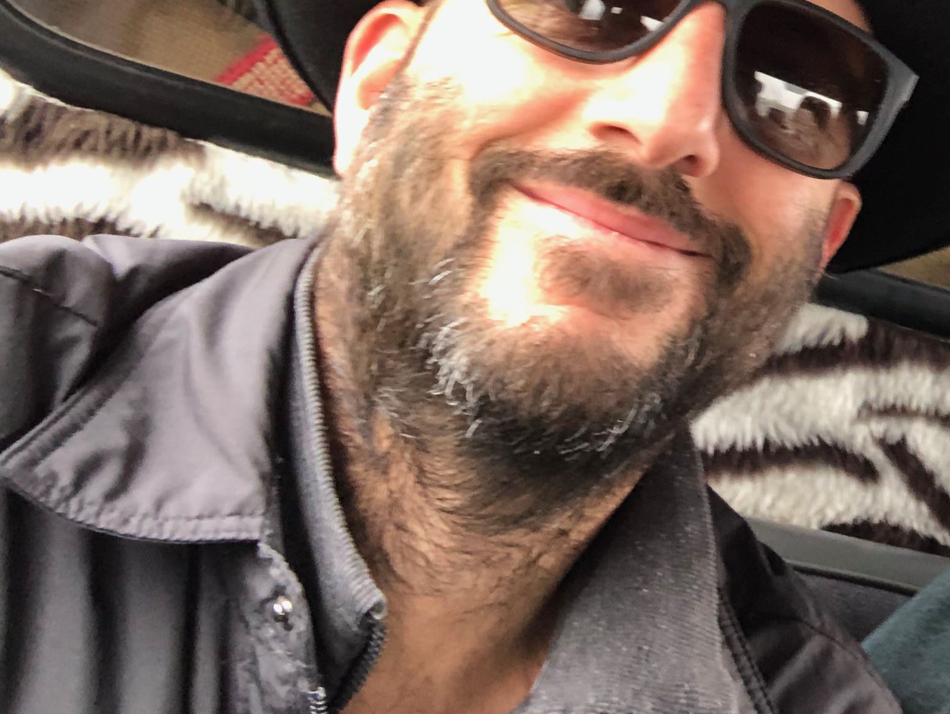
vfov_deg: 22.2
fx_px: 1758
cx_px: 949
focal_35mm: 64
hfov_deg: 28.4
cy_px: 14
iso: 125
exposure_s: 1/60
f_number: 2.2
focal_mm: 2.87
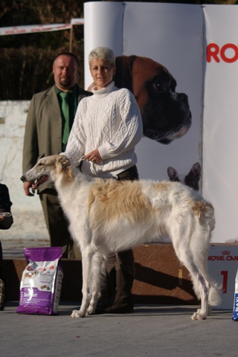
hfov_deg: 13.0
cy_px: 178
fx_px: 1041
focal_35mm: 105
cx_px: 119
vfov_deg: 19.5
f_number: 4
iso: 100
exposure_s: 1/1600
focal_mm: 70
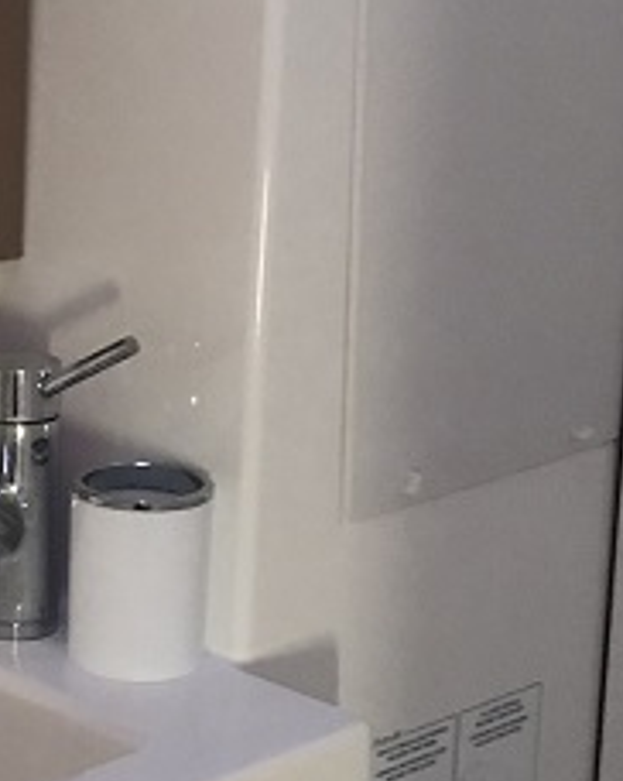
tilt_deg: -16.7
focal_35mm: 96
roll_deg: +0.0
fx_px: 2216
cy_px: 507
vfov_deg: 19.9
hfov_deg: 15.6
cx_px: -72
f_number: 1.8
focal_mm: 3.99
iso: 80
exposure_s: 1/6
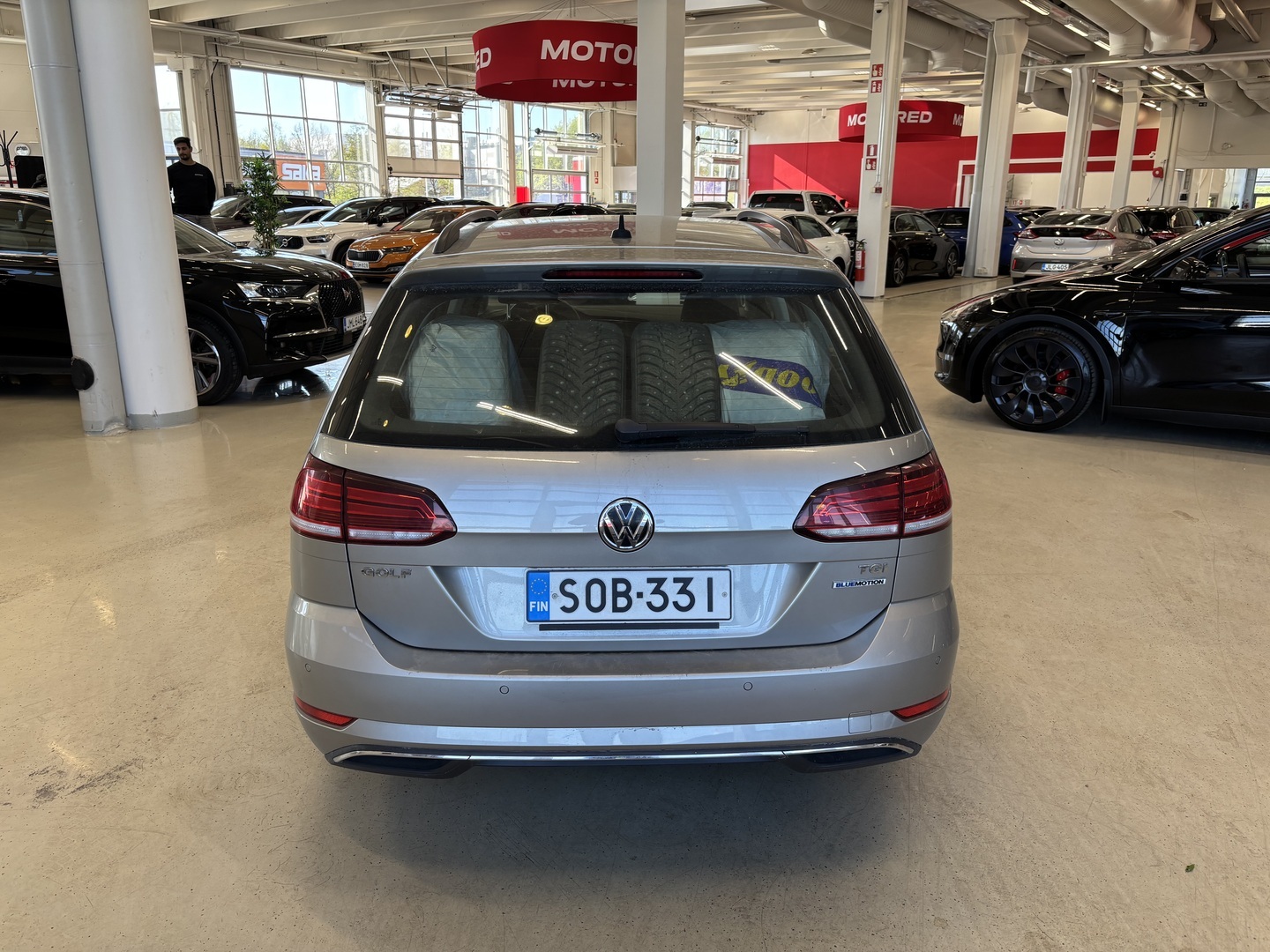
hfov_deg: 67.3
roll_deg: -0.1
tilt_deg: -15.8
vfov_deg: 53.1
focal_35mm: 26
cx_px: 635
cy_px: 476
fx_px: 954
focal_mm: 5.96
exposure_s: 1/107
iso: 40
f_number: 1.6
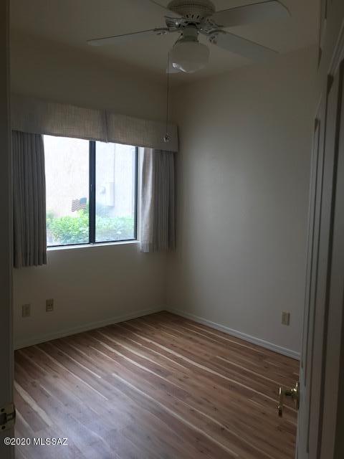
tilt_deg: -4.7
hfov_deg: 49.7
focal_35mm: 28
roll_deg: -1.4
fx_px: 371
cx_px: 172
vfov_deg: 63.4
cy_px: 230
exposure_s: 1/120
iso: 25
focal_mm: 3.99
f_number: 1.8
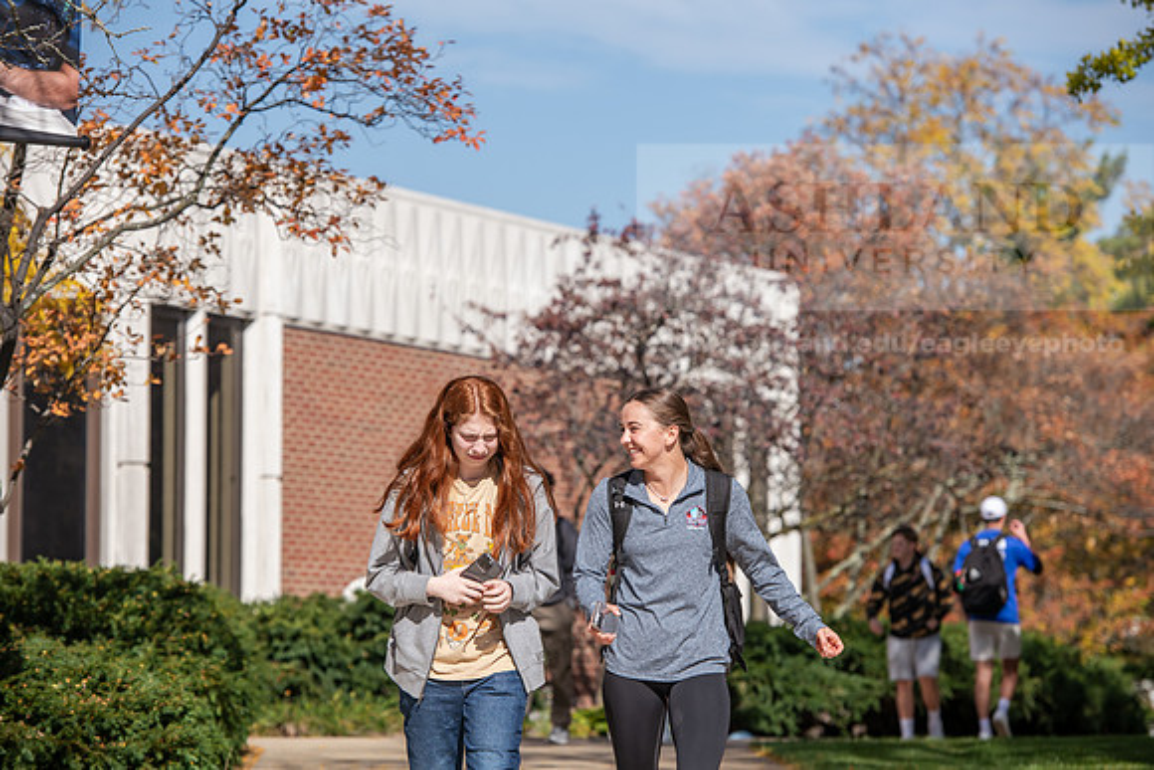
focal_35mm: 140
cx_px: 577
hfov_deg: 14.7
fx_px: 4489
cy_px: 385
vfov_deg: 9.8
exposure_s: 1/800
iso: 160
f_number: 5.6
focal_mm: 140
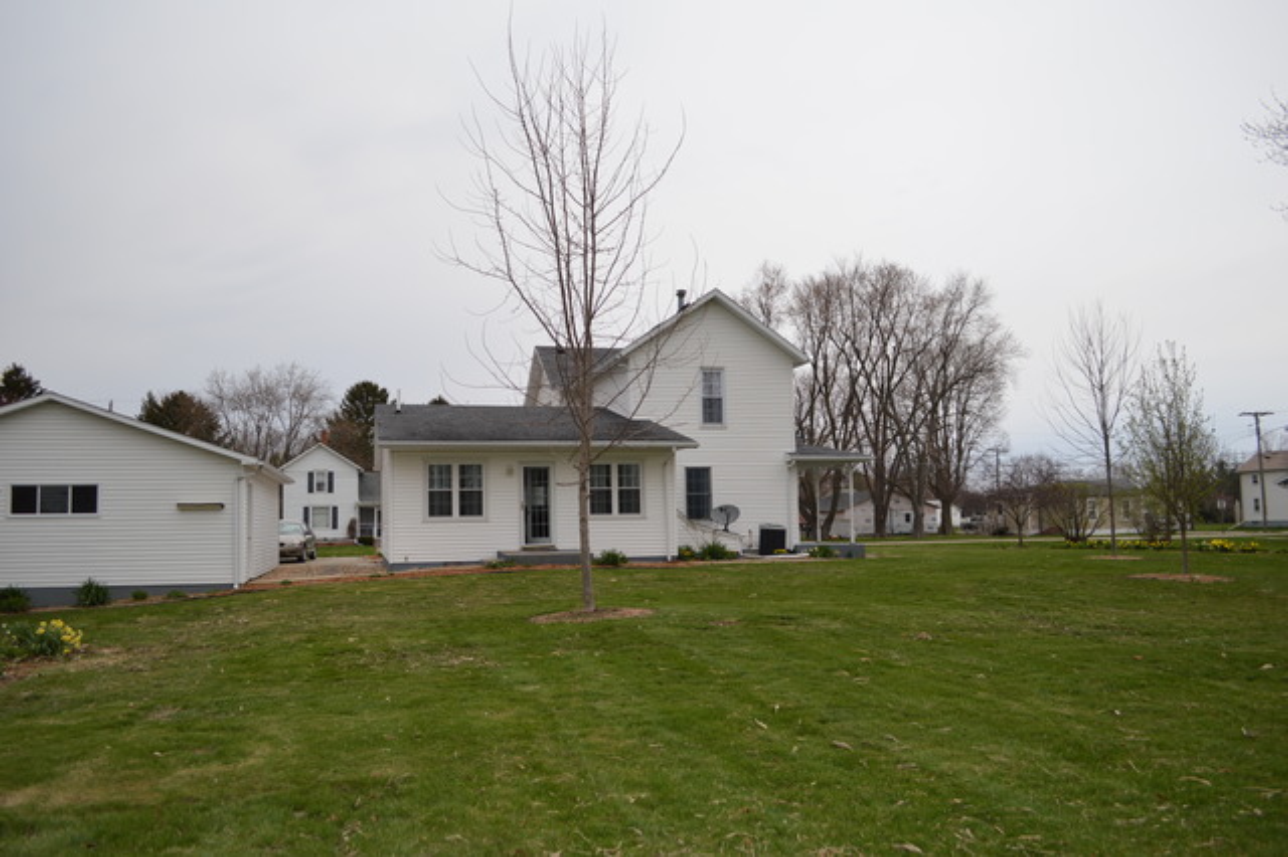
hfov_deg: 67.4
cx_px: 644
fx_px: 965
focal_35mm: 27
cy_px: 428
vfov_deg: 47.9
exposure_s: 1/160
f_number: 4
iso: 100
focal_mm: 18
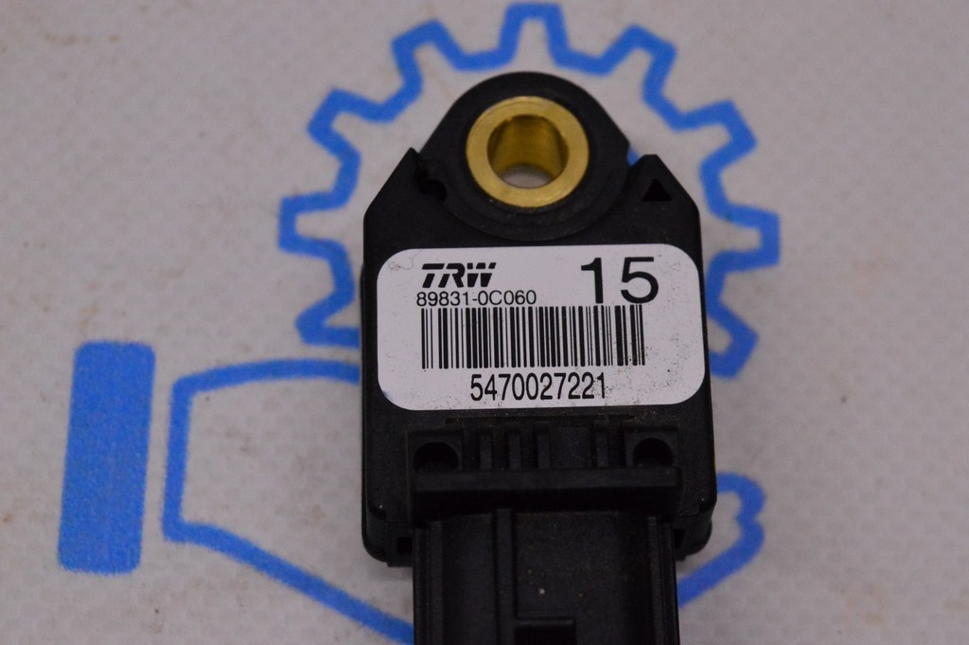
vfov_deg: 16.5
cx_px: 484
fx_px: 2219
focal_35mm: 82
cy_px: 322
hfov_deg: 24.6
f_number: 10
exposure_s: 1/320
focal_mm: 55
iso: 3200
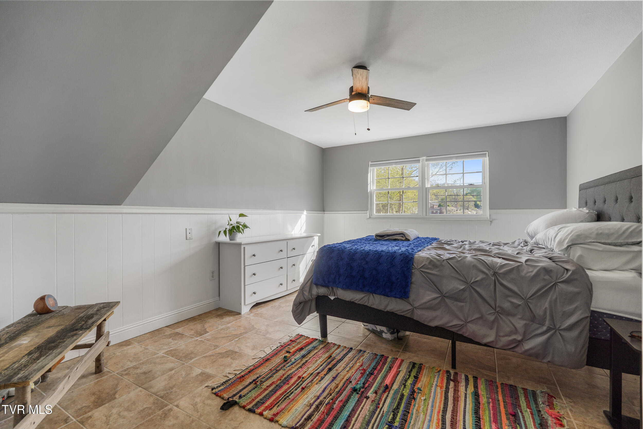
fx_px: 286
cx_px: 322
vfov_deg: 73.8
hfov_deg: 96.7
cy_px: 214
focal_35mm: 16
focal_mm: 16
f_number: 4
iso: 160
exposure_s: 1/13
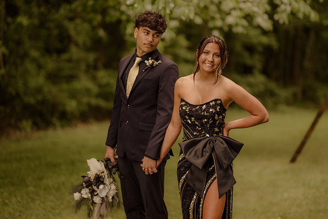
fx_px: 775
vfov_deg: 16.1
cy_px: 110
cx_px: 164
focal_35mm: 85
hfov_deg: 23.9
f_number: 1.4
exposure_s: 1/1600
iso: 400
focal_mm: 85
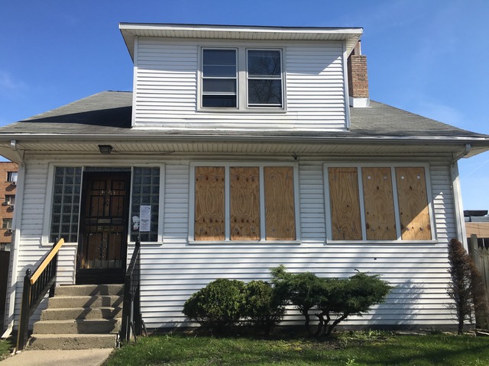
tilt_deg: +11.6
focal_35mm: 29
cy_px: 183
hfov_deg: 61.7
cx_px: 244
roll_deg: +1.1
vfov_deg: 48.2
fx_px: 410
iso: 25
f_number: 2.2
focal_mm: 4.15
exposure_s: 1/1374
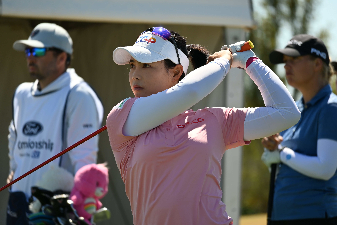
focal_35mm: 375
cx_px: 168
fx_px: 3510
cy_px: 112
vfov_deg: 3.7
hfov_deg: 5.5
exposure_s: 1/500
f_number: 6.3
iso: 160
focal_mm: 250
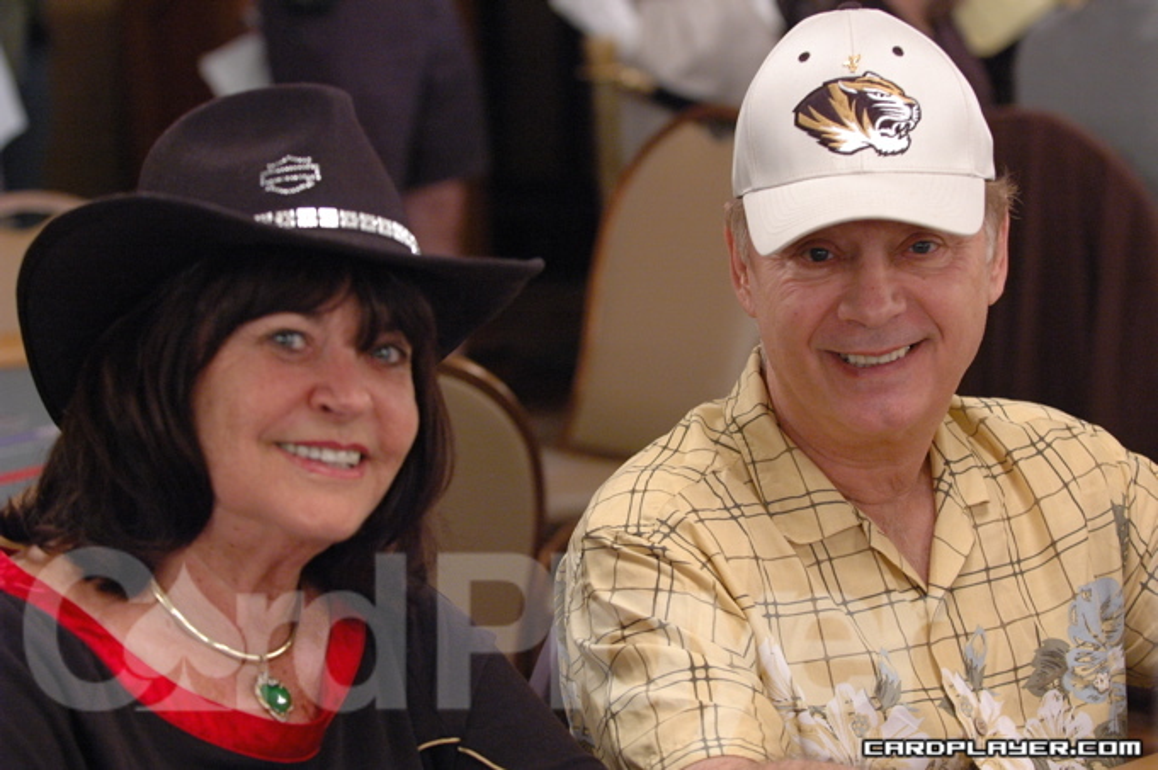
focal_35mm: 105
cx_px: 579
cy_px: 385
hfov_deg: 19.5
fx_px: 3375
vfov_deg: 13.0
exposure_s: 1/60
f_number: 3.2
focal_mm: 70
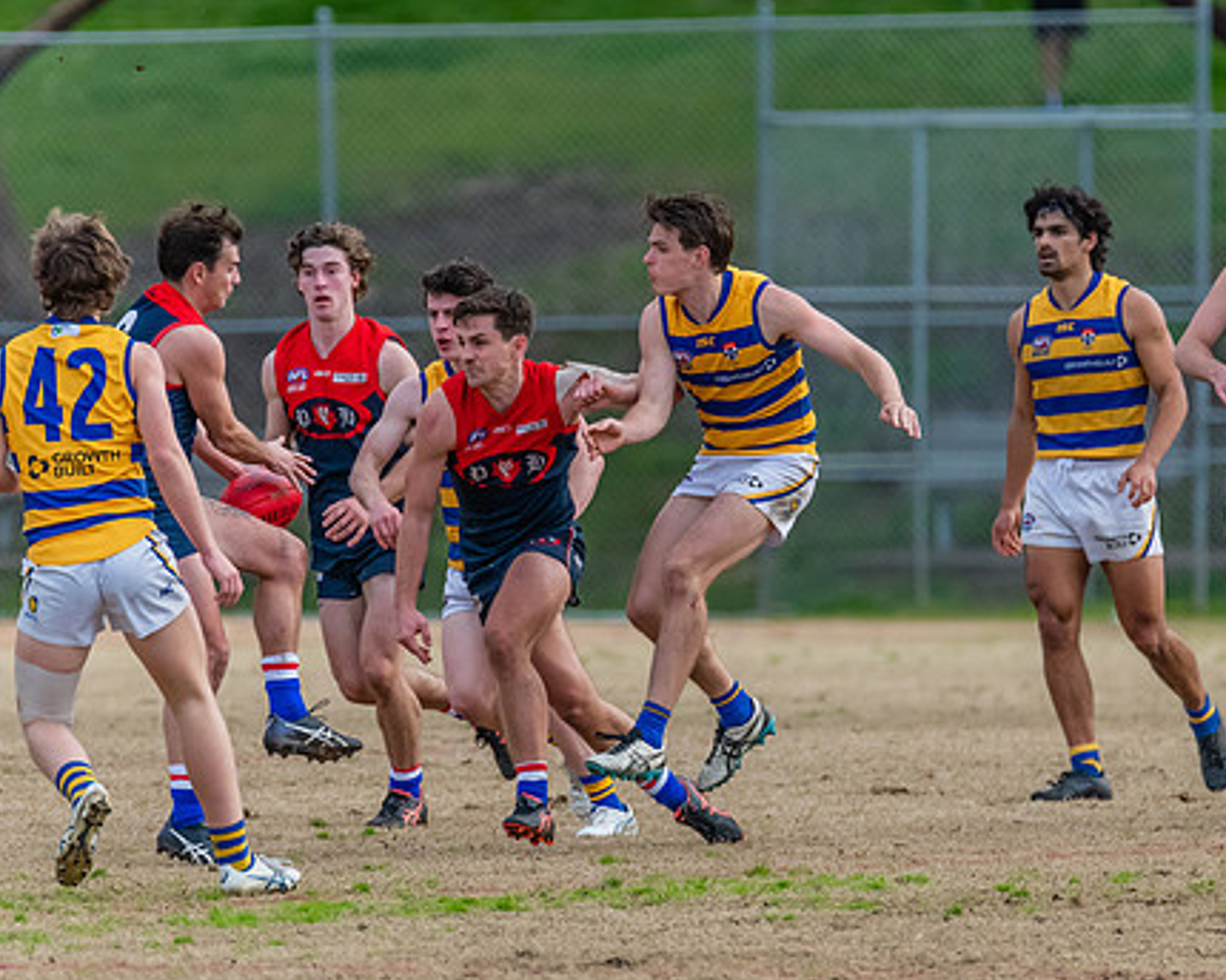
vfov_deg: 1.8
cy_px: 488
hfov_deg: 2.3
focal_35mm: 859
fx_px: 31169
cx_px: 706
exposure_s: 1/2000
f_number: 6.3
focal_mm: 550
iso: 2500
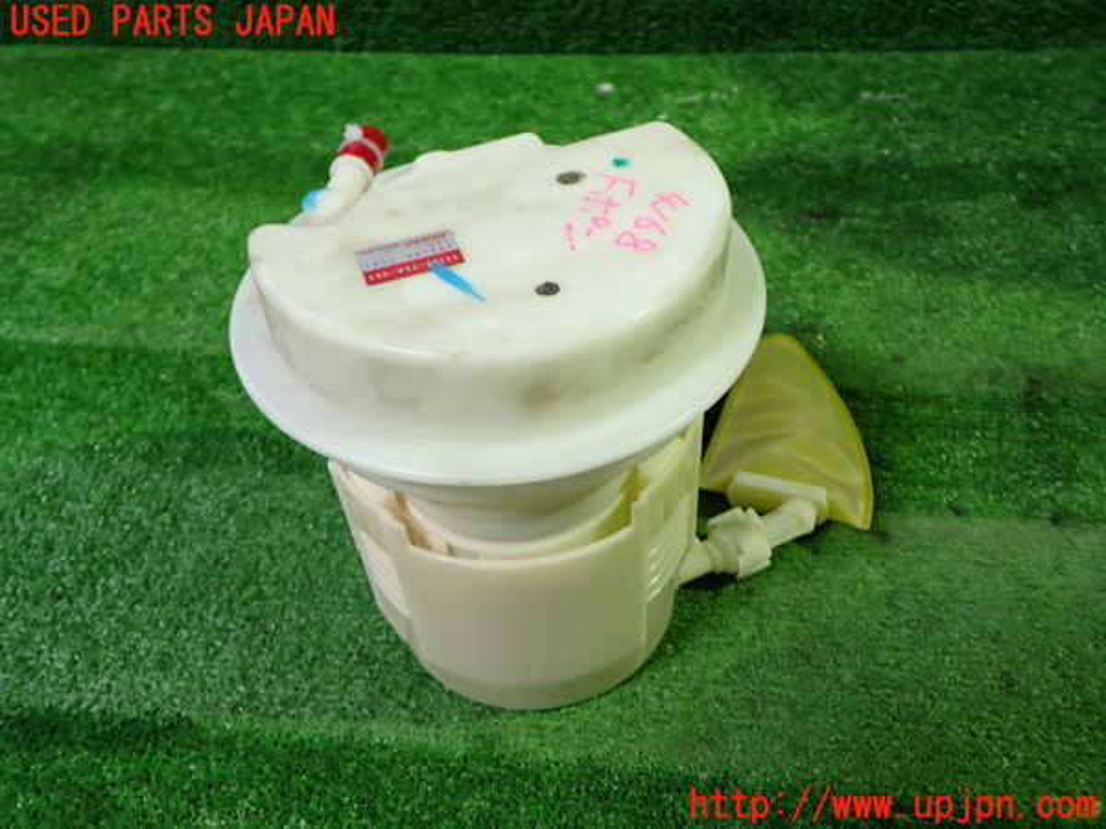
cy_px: 414
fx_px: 959
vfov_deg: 46.8
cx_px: 553
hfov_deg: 60.0
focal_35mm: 30
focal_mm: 5.4
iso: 200
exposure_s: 1/30
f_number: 2.3
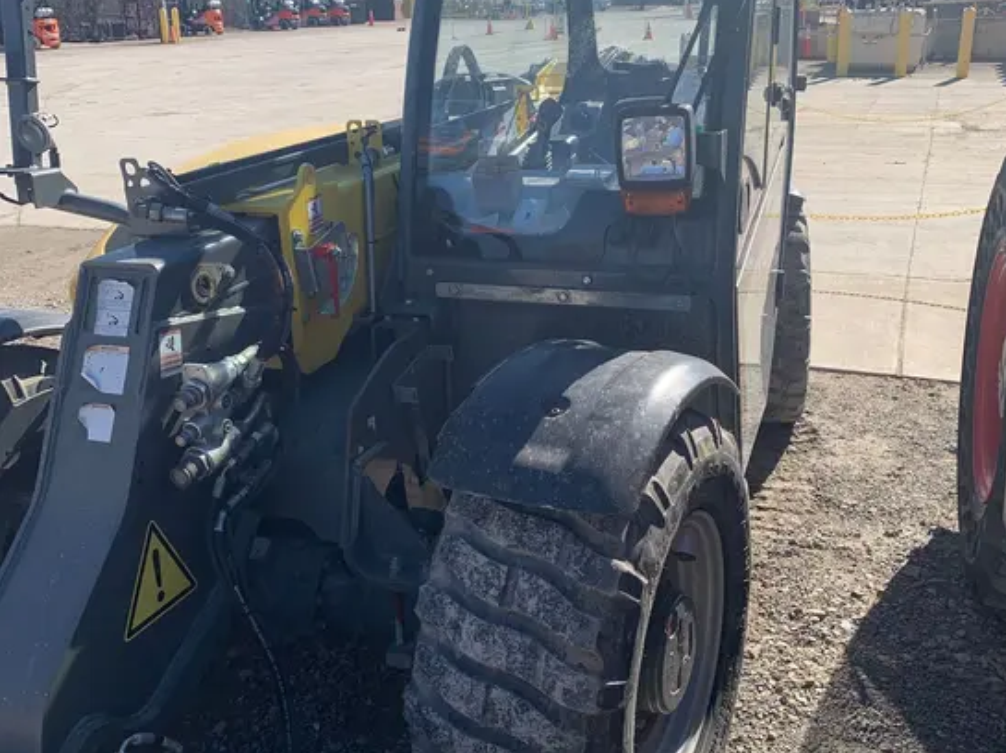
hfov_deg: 52.7
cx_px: 506
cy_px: 311
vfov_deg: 40.5
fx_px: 1016
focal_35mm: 35
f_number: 1.8
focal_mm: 4.25
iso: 25
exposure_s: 1/1953
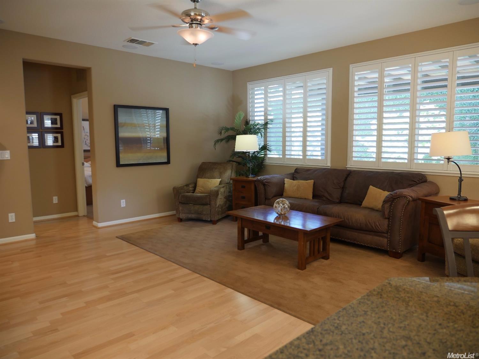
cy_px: 180
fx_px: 332
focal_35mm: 24
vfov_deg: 56.8
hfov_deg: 71.6
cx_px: 240
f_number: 2.8
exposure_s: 1/30
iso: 400
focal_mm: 12
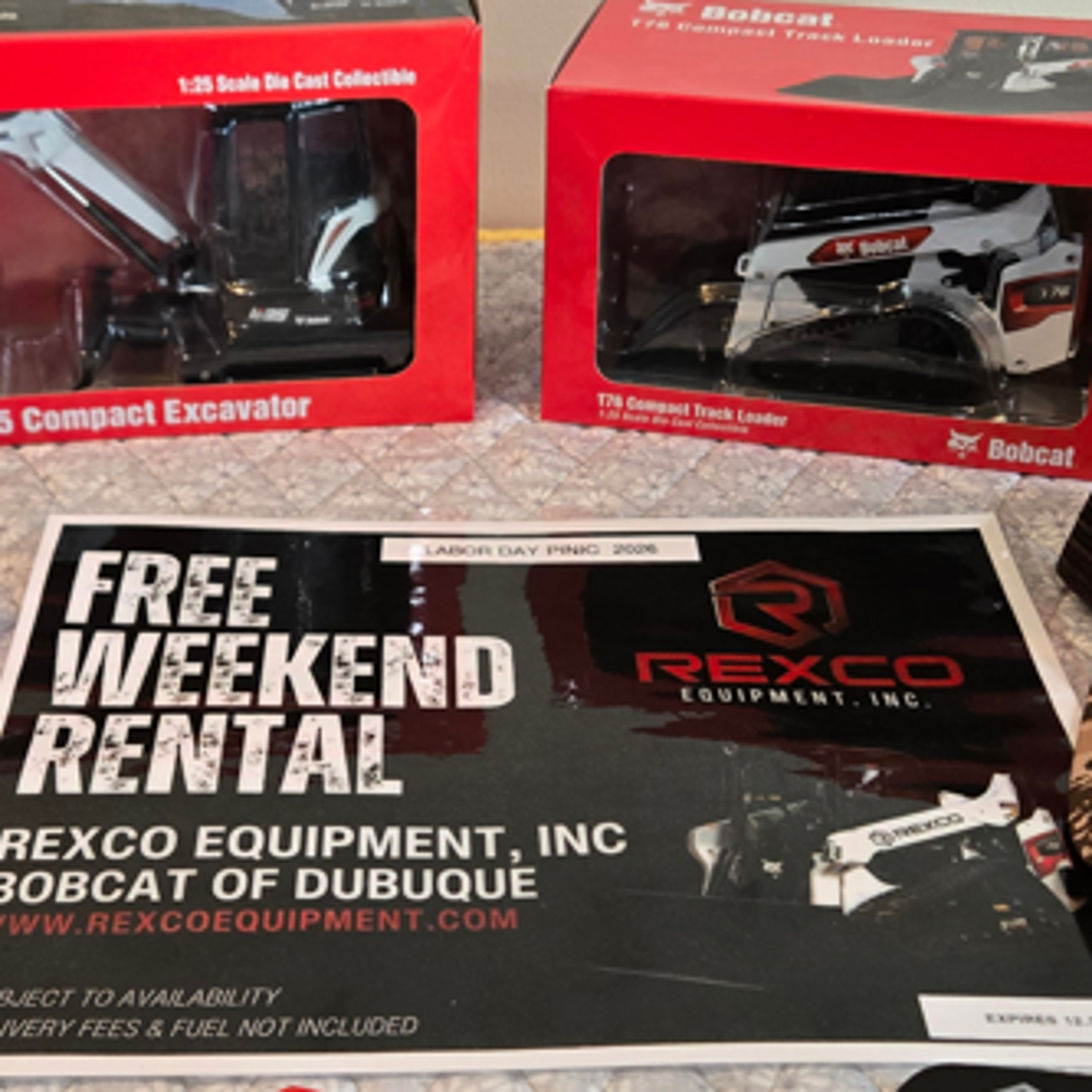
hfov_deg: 31.0
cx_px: 466
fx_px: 1963
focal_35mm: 55
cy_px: 444
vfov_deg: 31.0
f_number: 1.8
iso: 400
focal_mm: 5.4
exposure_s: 1/120
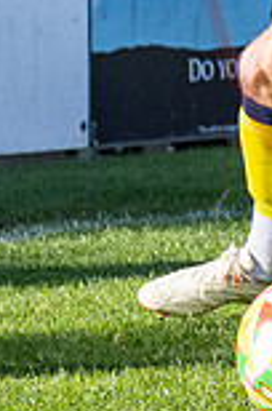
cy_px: 5
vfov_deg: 3.1
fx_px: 7673
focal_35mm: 674
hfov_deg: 2.0
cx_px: 1090
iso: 400
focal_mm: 70
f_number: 4.5
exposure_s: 1/2000
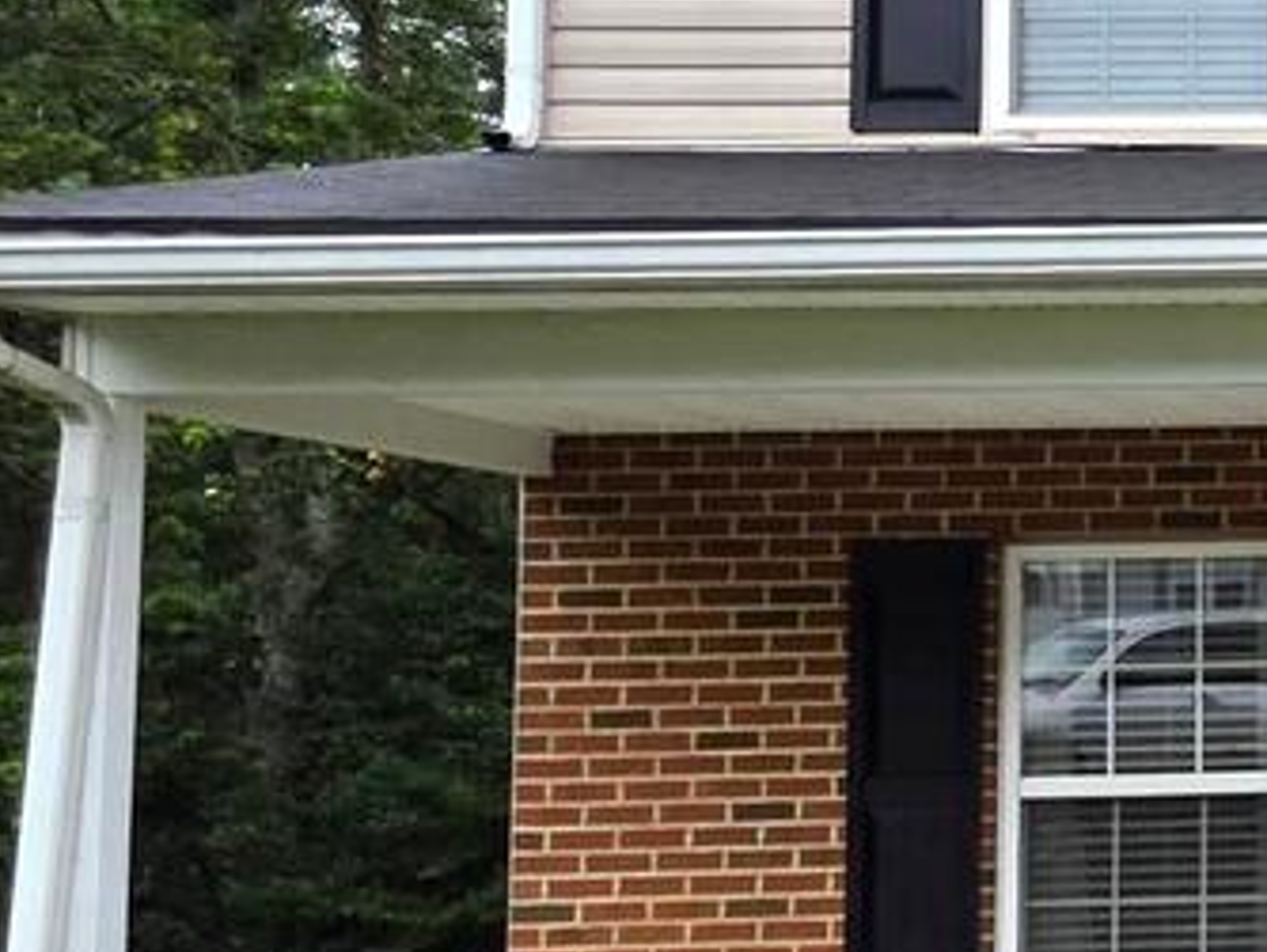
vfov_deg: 26.0
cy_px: 630
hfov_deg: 23.1
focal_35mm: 56
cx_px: 2147
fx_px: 2051
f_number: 1.9
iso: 40
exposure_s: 1/960
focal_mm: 2.2
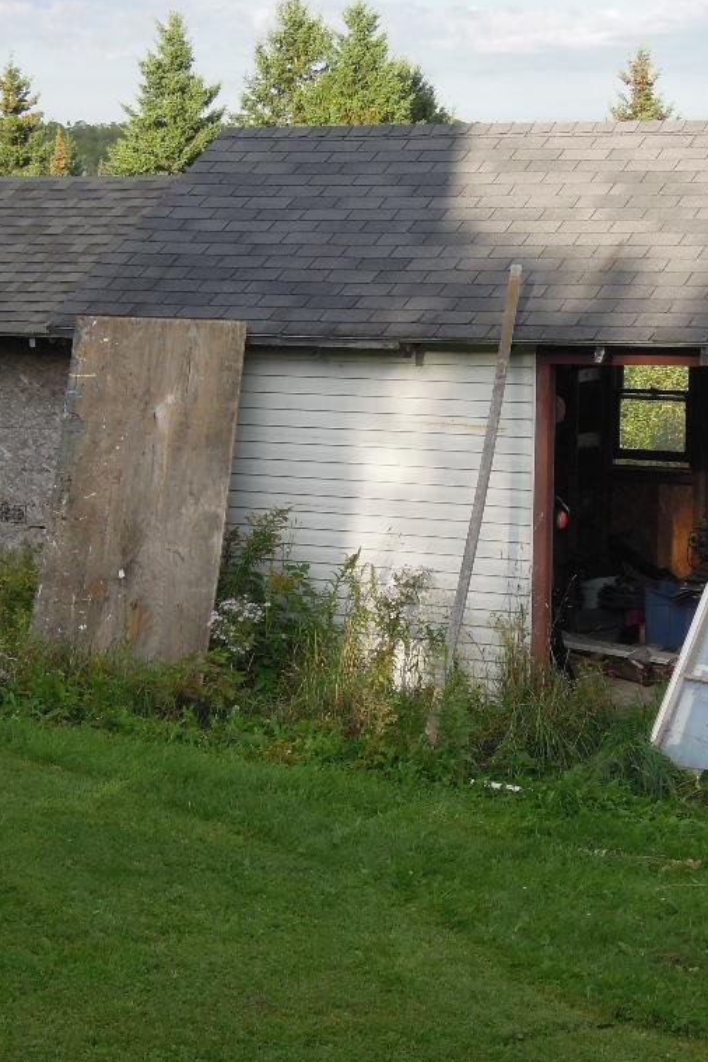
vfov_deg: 23.4
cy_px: 532
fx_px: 2566
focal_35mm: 87
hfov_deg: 15.7
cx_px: 355
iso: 160
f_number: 4.2
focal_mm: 11.1
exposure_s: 1/400
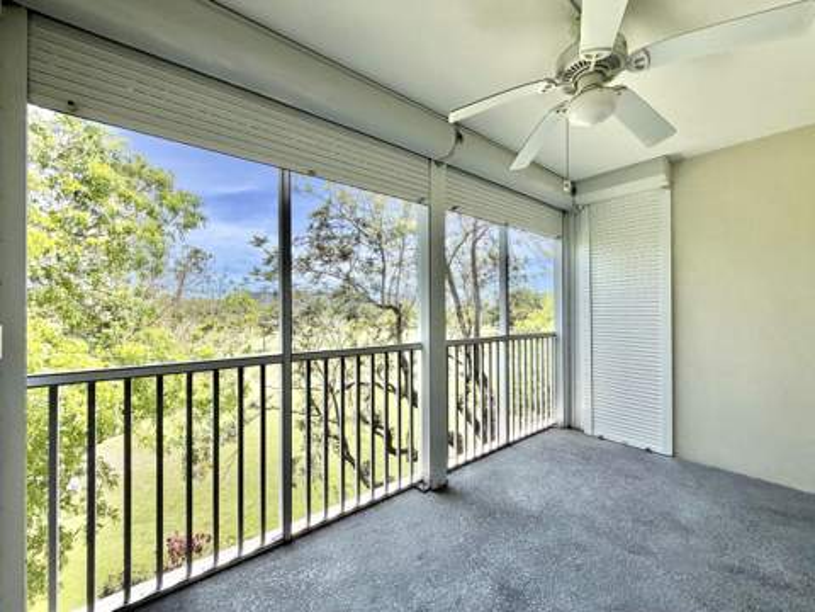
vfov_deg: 85.7
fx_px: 330
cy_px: 306
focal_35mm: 14
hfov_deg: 102.1
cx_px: 408
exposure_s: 1/502
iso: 50
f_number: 2.2
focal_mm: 2.22
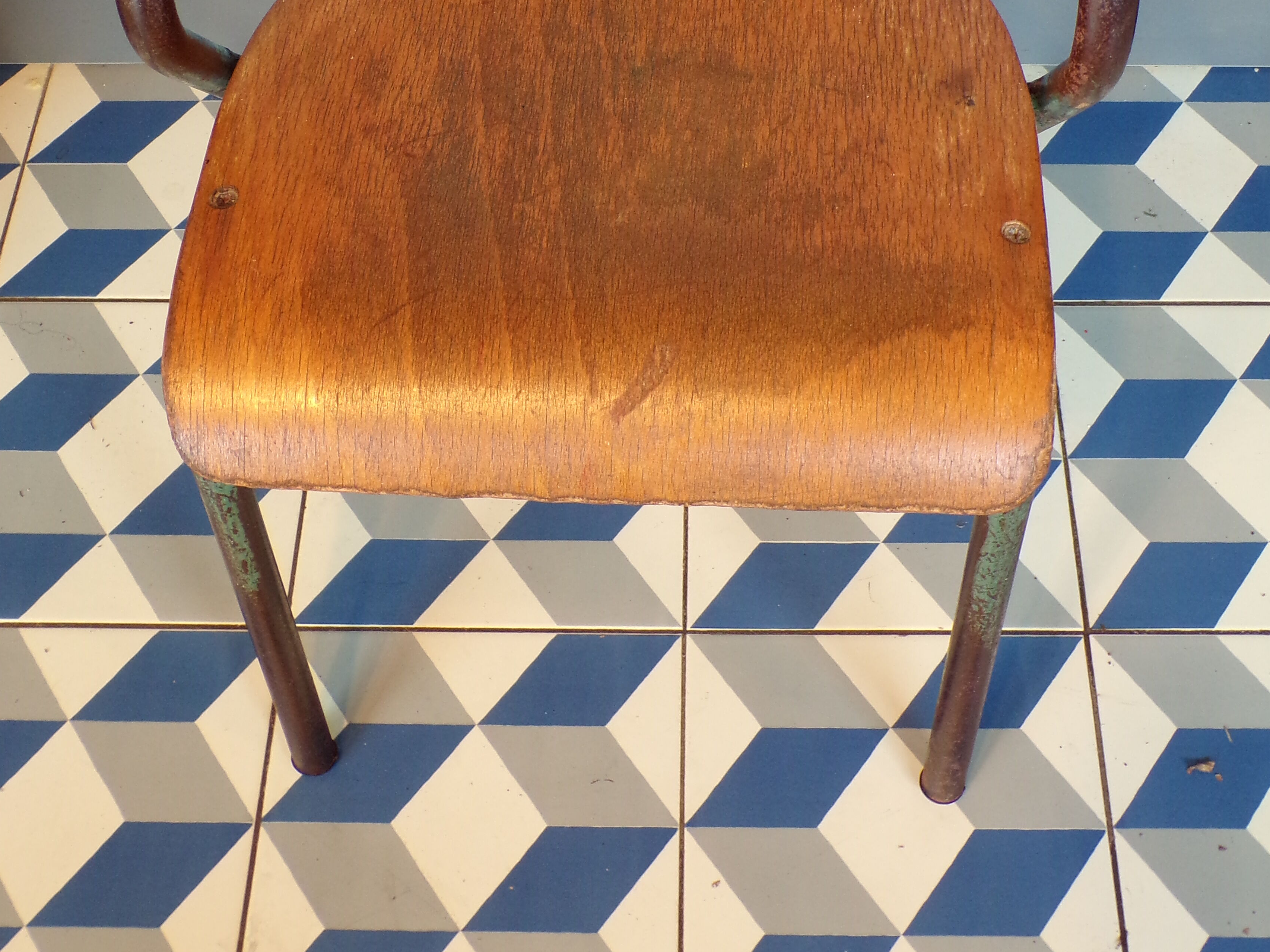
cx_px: 633
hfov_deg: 38.2
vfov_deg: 28.2
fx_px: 1834
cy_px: 139
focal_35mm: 50
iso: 200
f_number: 3.3
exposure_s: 1/25
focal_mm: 6.6
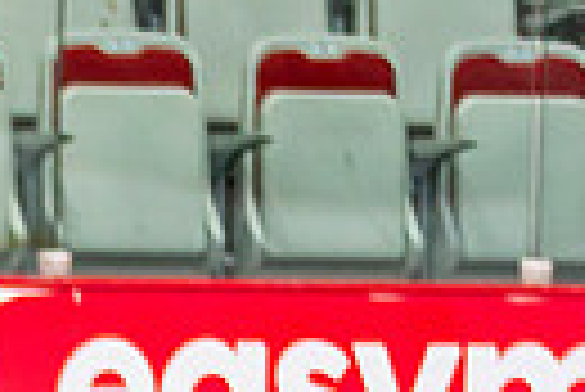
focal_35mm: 782
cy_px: 914
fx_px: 12722
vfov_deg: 1.8
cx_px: -467
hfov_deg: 2.6
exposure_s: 1/640
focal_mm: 115
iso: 400
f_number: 2.8
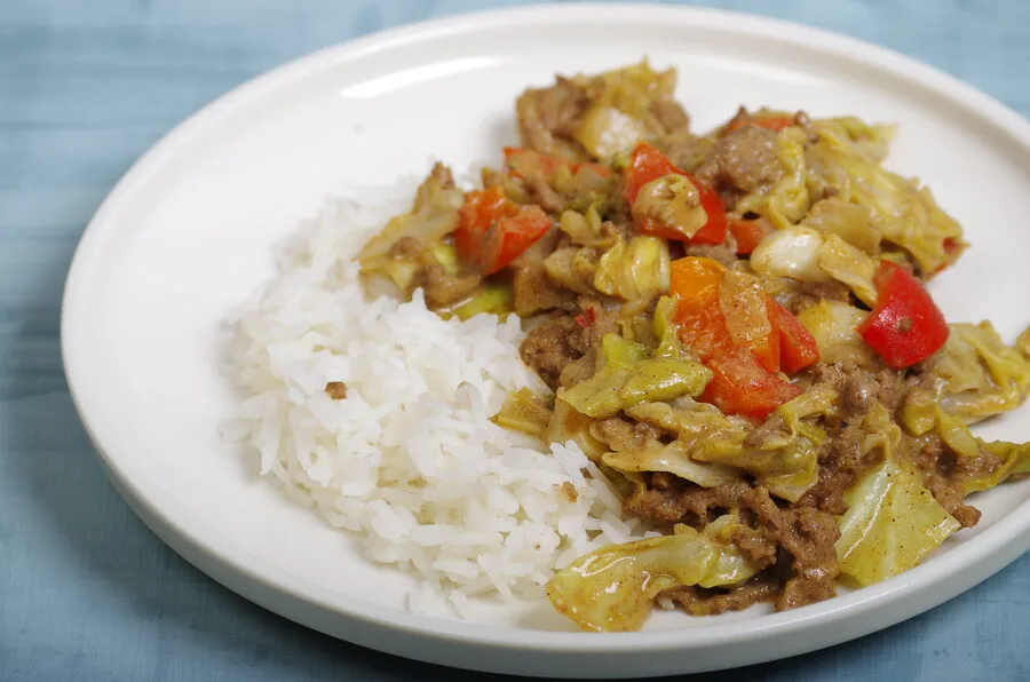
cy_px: 341
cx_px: 515
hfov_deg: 11.0
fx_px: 5339
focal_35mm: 187
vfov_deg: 7.3
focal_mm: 125
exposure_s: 1/160
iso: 100
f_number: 8
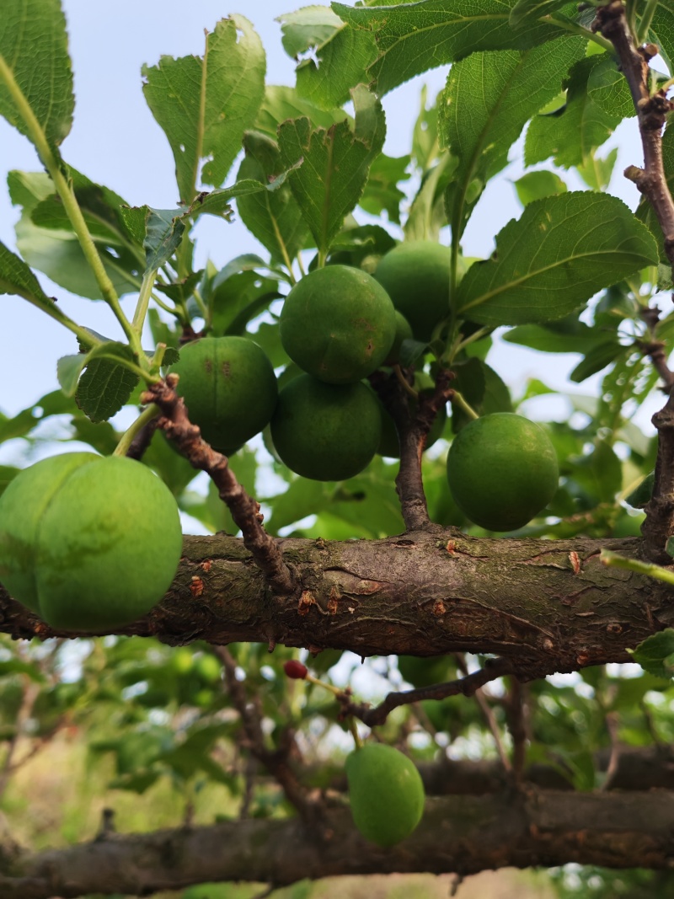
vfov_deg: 65.3
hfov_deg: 51.3
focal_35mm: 27
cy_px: 450
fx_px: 701
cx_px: 337
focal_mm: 5.52
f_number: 1.95
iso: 50
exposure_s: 1/310
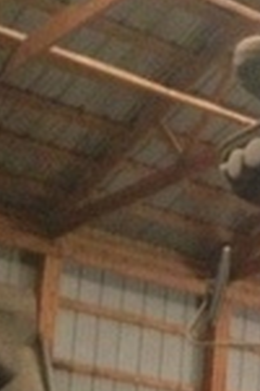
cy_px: 514
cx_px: 694
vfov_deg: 14.8
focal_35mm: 132
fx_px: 1430
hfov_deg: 9.0
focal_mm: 4.28
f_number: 2.4
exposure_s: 1/16
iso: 800
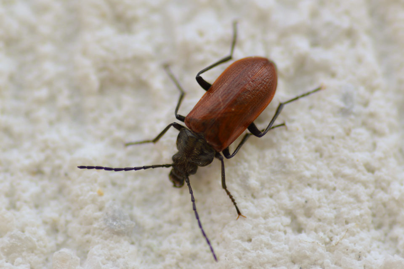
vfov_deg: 9.1
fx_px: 1683
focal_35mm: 150
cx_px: 202
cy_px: 134
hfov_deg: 13.7
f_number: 4.8
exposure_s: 1/320
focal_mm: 100
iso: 100
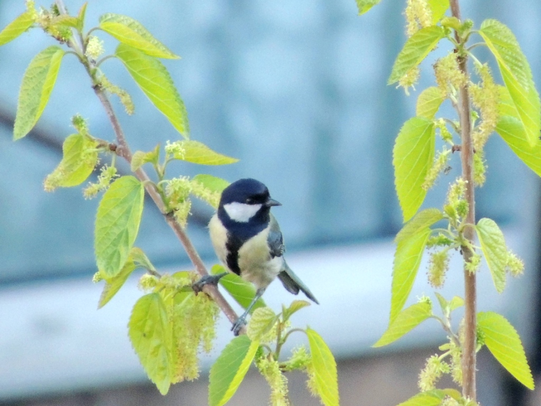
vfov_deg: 1.5
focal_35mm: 1000
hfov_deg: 2.0
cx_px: 270
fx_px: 15629
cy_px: 203
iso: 800
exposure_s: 1/320
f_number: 5.9
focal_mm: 180
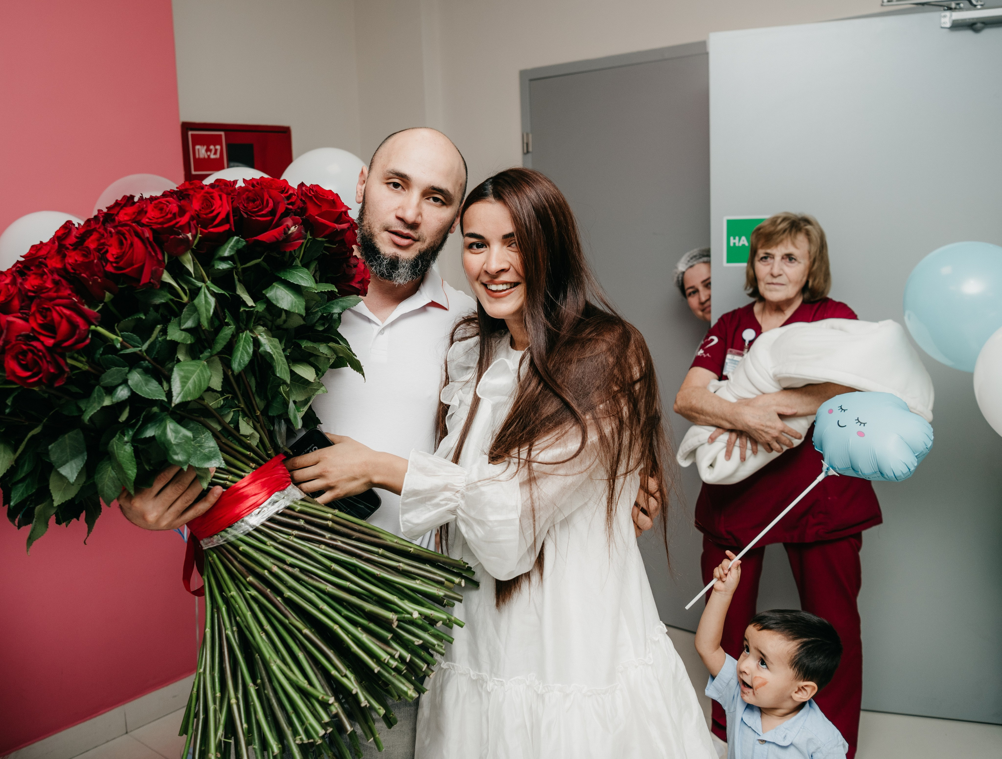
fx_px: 956
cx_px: 423
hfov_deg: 55.1
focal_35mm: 33
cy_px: 360
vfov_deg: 43.3
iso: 160
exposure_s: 1/160
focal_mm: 28
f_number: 4
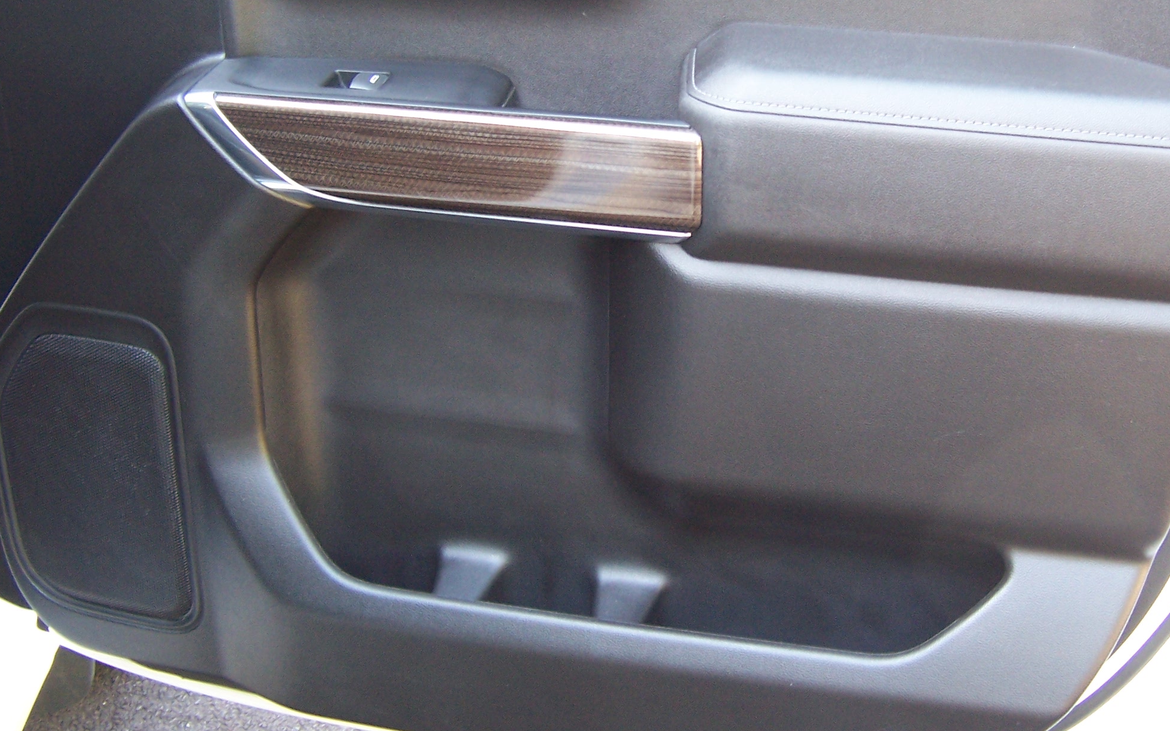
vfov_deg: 27.7
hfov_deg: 43.4
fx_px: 1467
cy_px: 213
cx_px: 646
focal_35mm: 46
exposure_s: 1/10
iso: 140
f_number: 3.4
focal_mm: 5.5
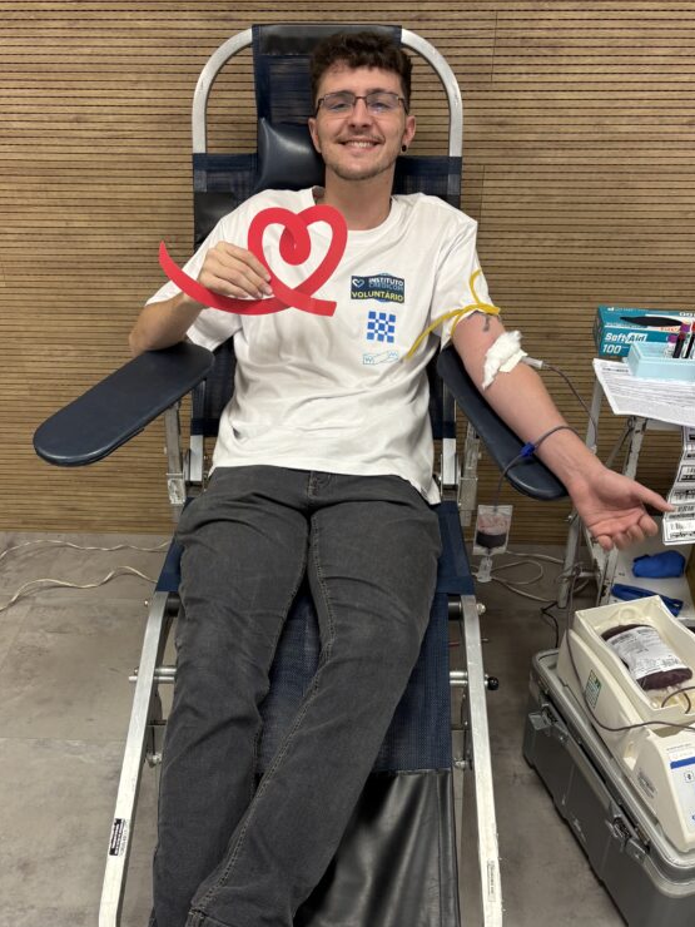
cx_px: 338
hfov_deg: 39.7
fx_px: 964
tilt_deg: -35.5
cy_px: 576
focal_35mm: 36
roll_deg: +0.1
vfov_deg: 50.9
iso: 100
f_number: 1.6
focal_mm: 5.96
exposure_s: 1/60
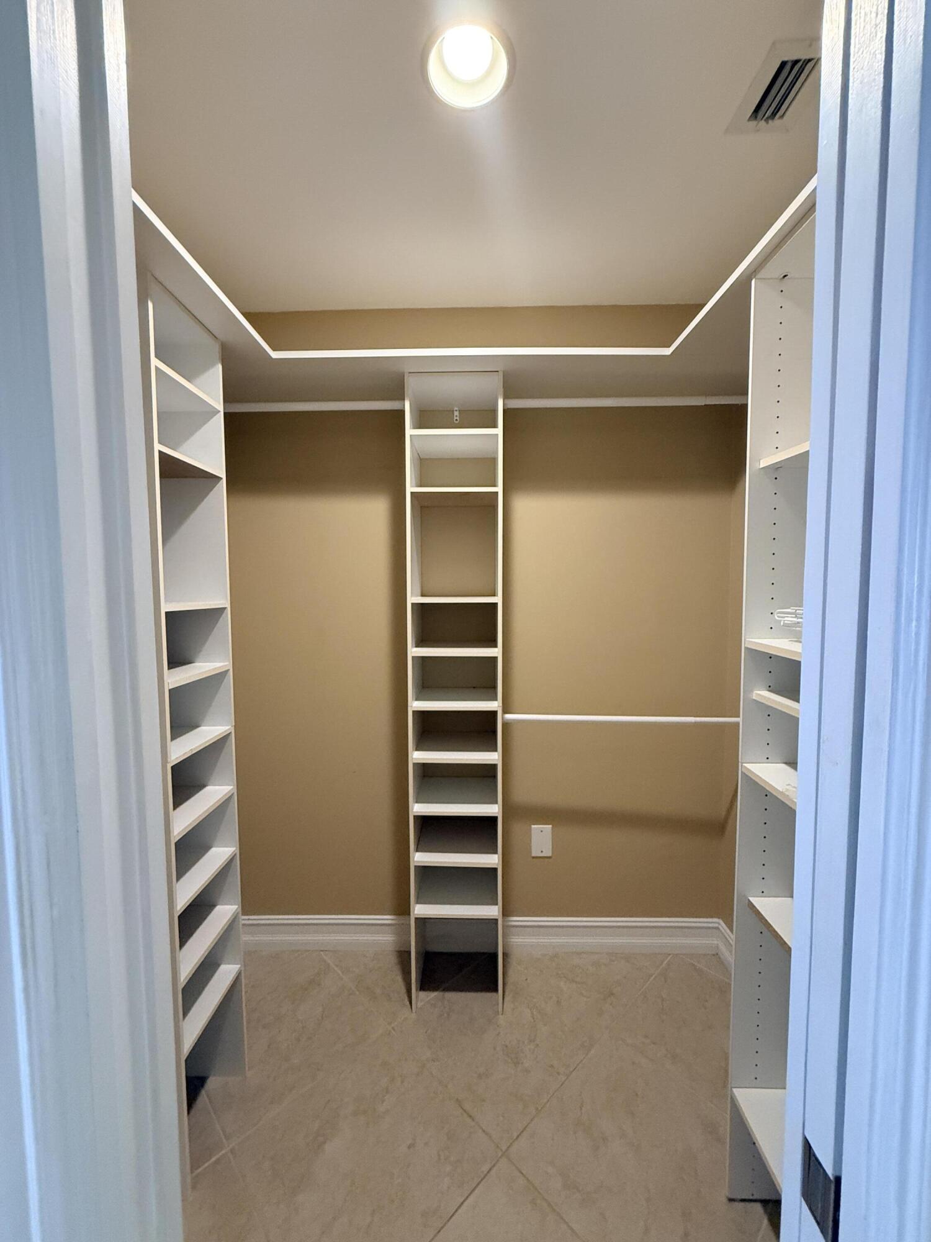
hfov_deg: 85.7
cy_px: 621
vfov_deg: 102.1
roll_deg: +0.3
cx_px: 466
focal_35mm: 14
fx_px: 502
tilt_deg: -2.8
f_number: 2.2
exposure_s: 1/60
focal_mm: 2.22
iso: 500
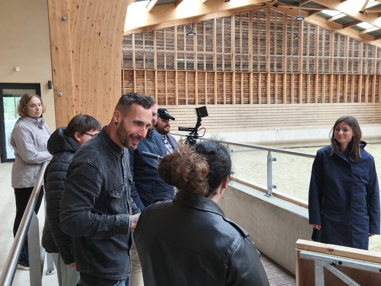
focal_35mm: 32
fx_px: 352
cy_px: 143
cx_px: 190
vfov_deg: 44.2
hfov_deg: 56.8
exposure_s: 1/100
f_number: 1.7
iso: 250
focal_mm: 5.35
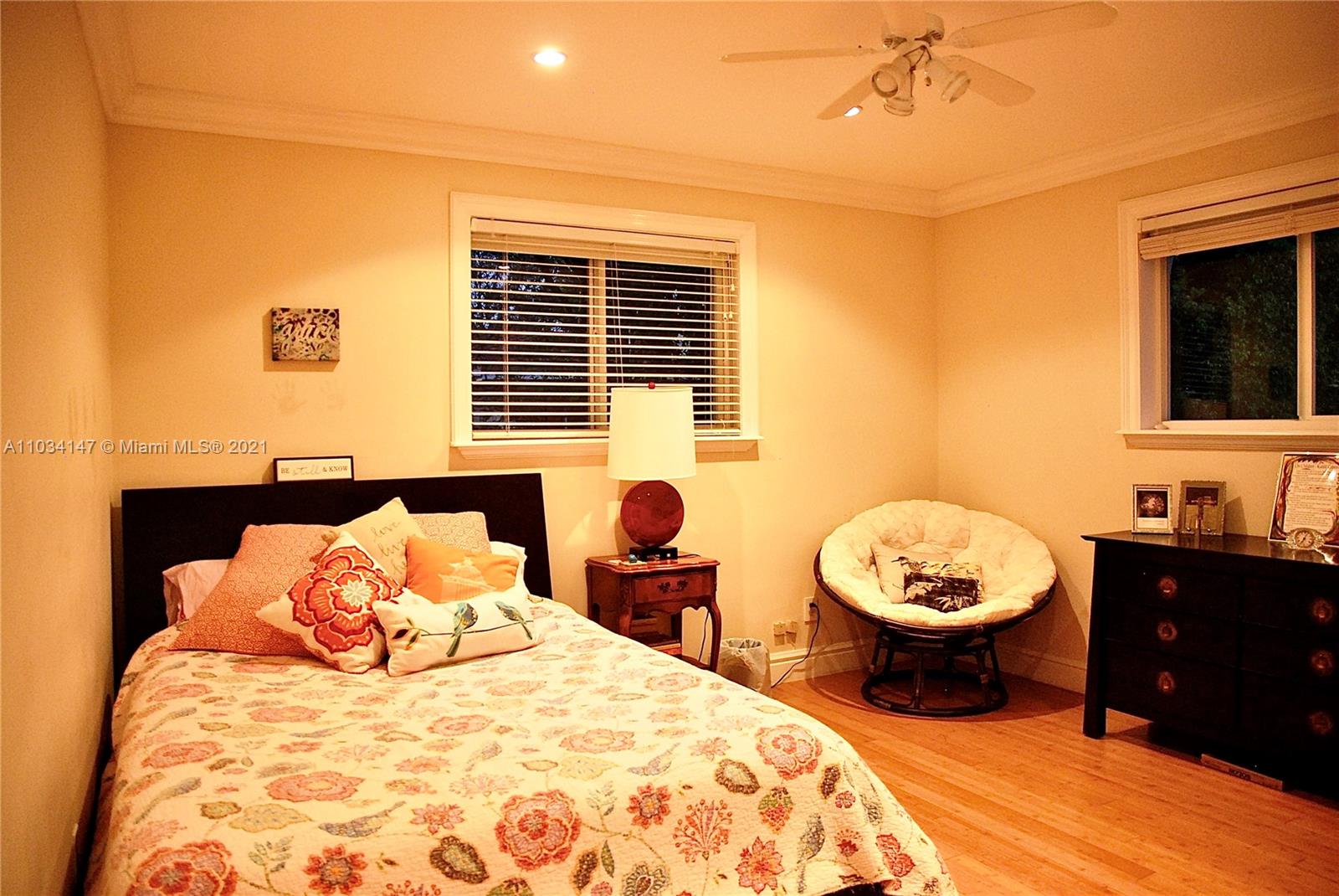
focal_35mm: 24
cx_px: 670
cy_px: 448
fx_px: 893
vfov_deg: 53.2
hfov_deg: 73.7
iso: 720
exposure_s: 1/30
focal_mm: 16
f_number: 2.8
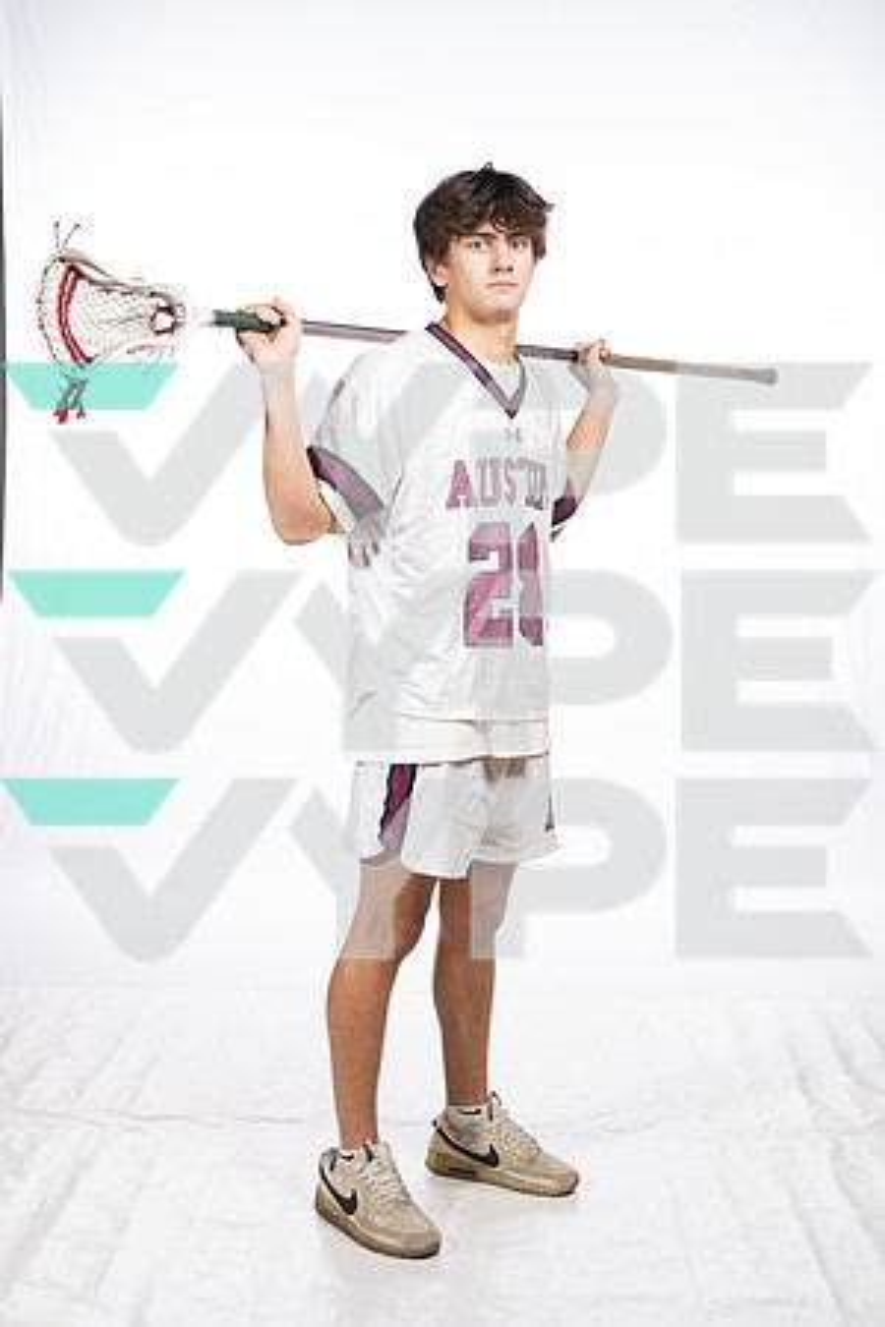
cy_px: 664
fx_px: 1844
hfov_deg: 27.0
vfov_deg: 39.6
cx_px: 442
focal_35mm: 50
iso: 640
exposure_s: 1/250
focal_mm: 50
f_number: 7.1
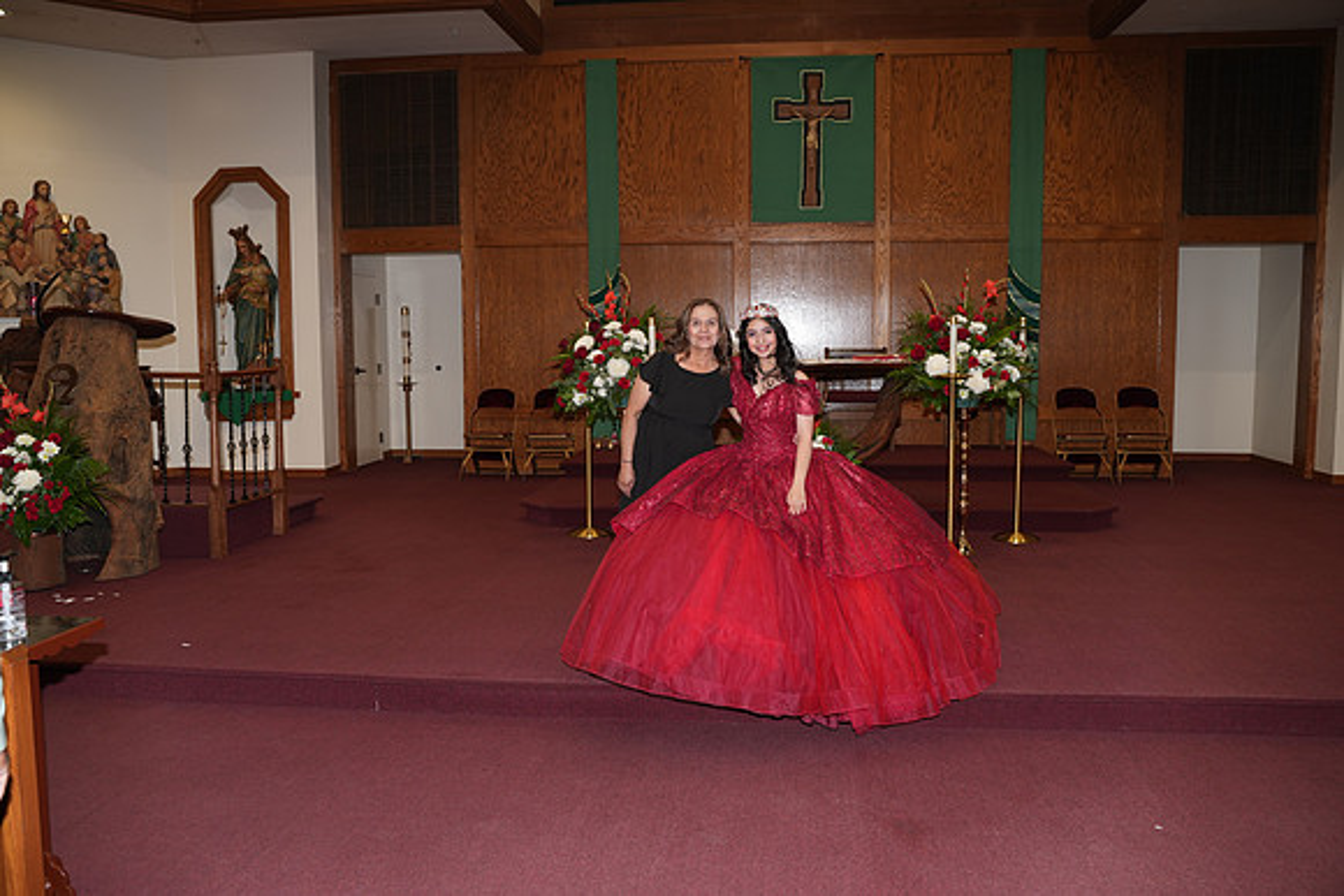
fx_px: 1120
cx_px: 672
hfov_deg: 61.9
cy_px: 448
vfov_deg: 43.6
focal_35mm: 30
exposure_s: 1/60
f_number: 4.5
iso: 320
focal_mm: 30
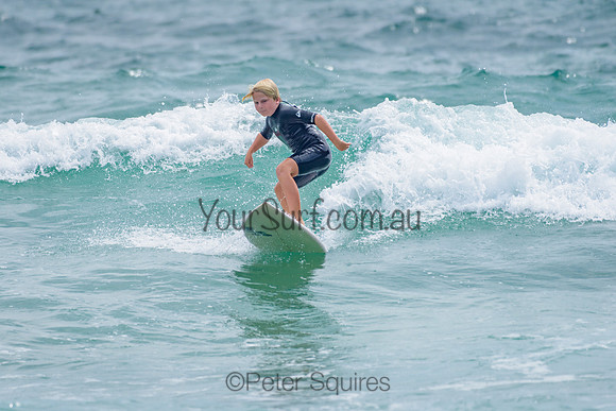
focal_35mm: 613
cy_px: 159
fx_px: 10484
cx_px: 239
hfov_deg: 3.4
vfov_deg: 2.2
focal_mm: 500
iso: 180
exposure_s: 1/2000
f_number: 5.6
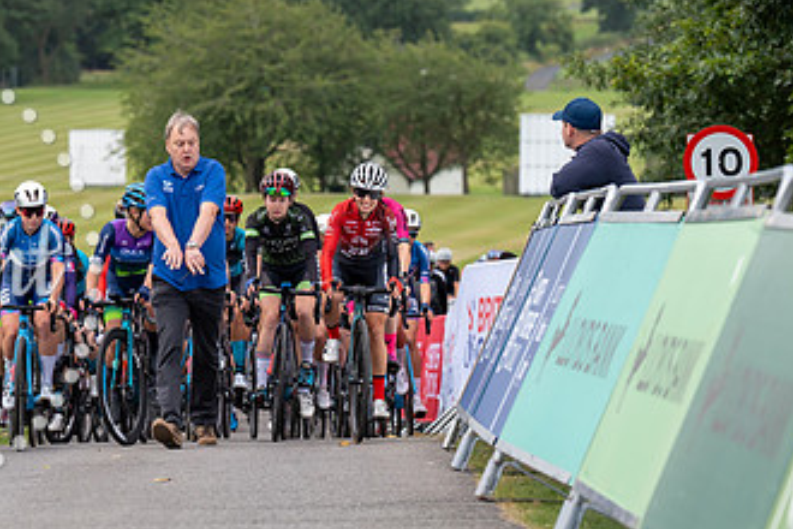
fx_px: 5374
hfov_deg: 8.4
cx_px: 250
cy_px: 148
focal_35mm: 244
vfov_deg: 5.6
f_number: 4
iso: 200
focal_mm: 139
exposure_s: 1/800
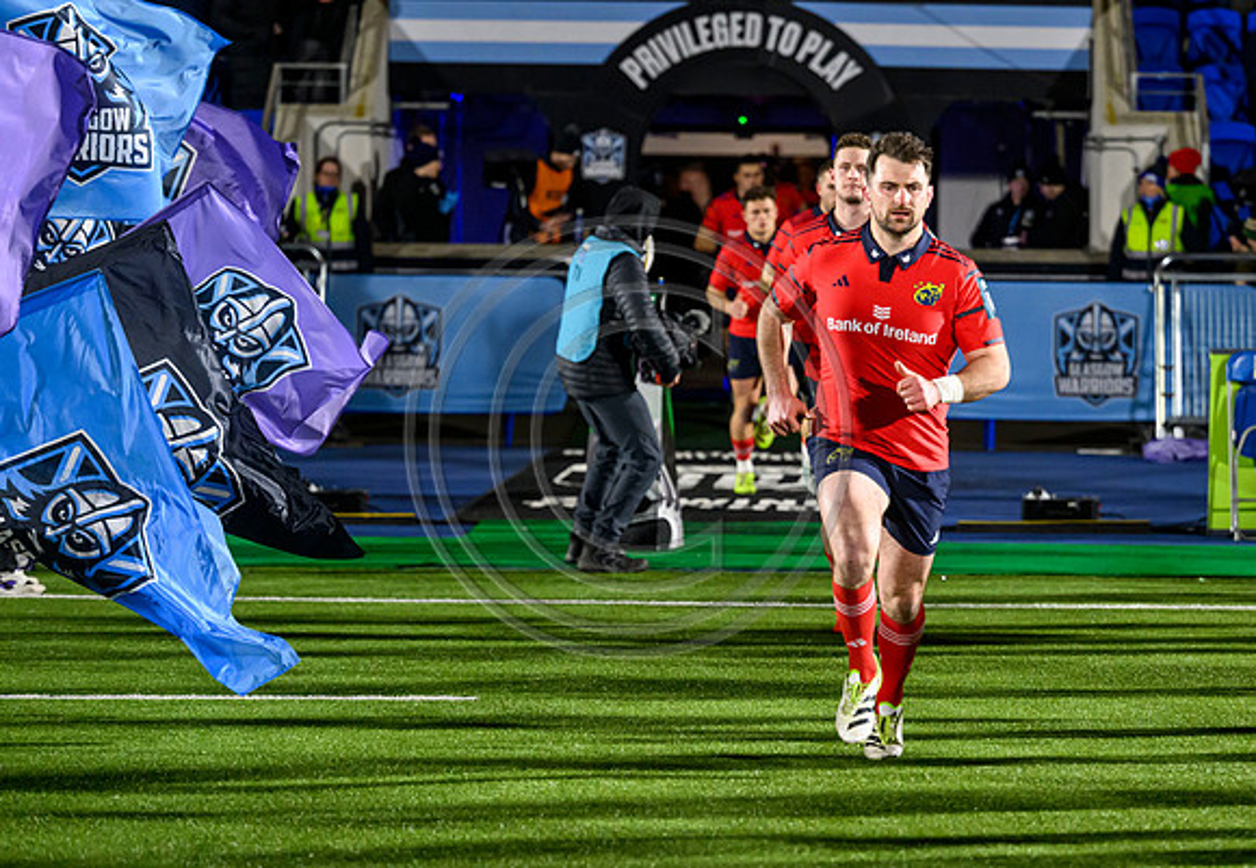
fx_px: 5322
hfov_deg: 13.4
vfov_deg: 9.3
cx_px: 870
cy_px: 575
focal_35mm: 151
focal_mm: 110
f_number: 2.8
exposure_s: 1/1250
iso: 4000
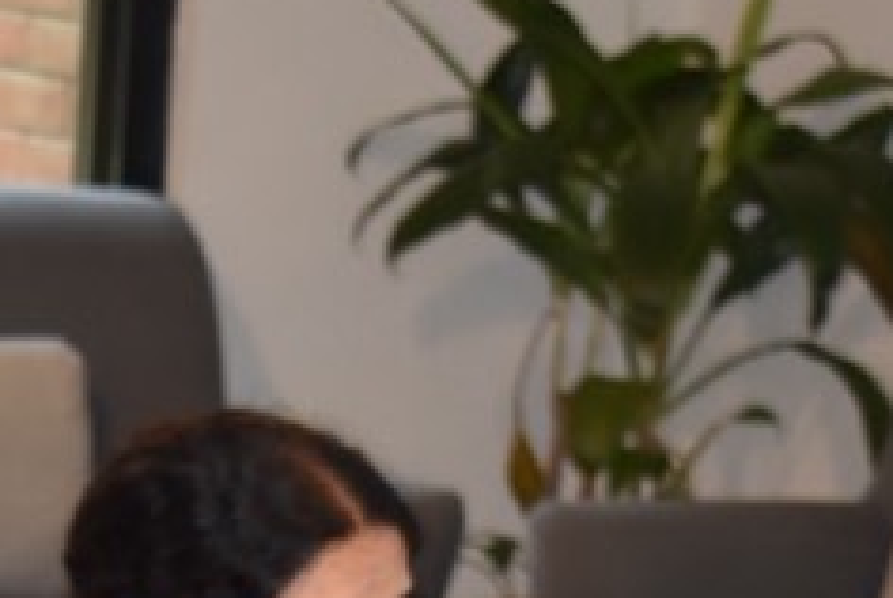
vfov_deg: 6.2
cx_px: 310
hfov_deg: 9.5
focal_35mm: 217
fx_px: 5389
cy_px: 988
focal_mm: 38
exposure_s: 1/60
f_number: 4.8
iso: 1000
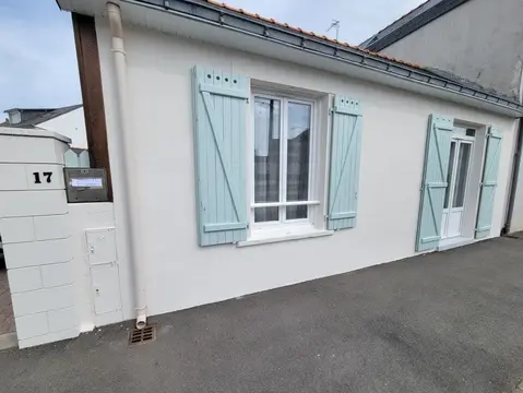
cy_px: 196
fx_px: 197
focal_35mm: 13
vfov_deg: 90.0
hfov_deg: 106.1
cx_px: 262
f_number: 2.2
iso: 50
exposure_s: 1/1714
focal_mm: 2.2
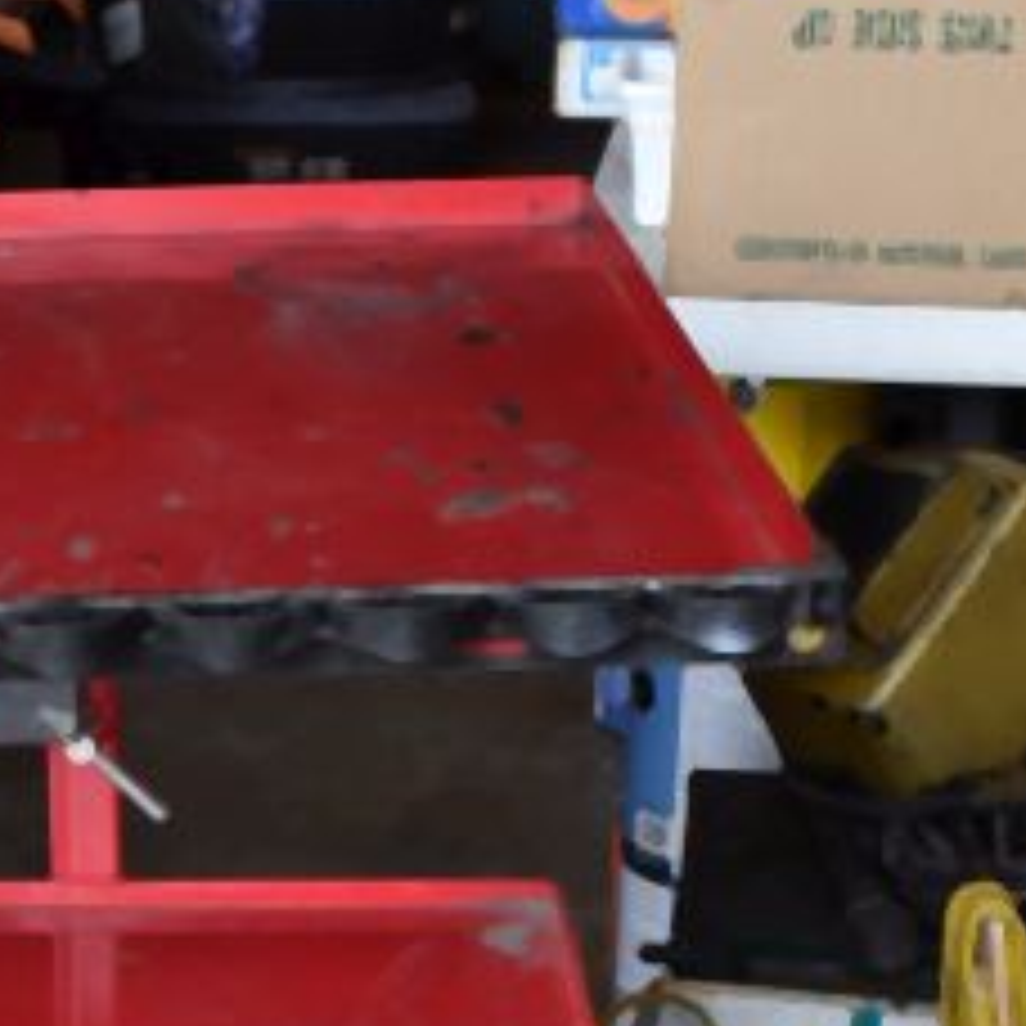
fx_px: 2884
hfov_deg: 19.6
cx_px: 20
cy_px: 1017
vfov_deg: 19.6
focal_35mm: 86
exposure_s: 1/100
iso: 400
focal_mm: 20
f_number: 5
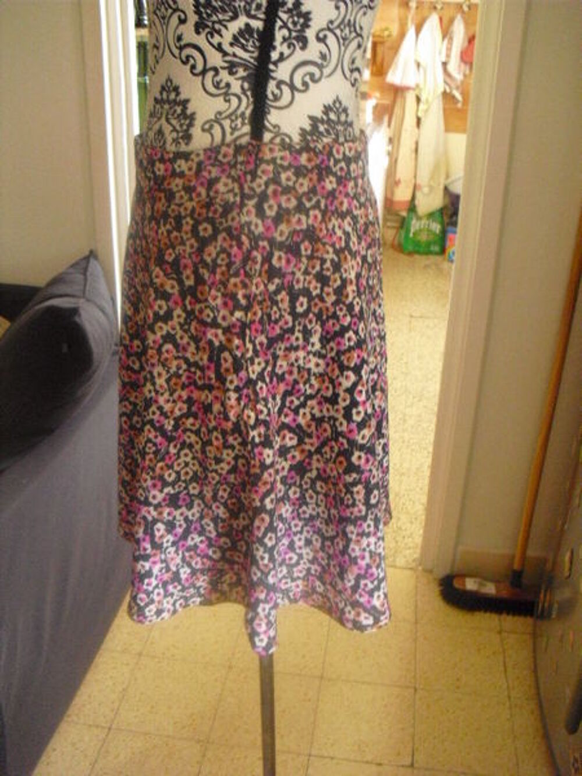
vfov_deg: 51.4
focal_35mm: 36
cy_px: 388
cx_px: 291
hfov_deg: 39.7
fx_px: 807
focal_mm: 6.3
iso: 800
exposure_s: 1/13
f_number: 3.1
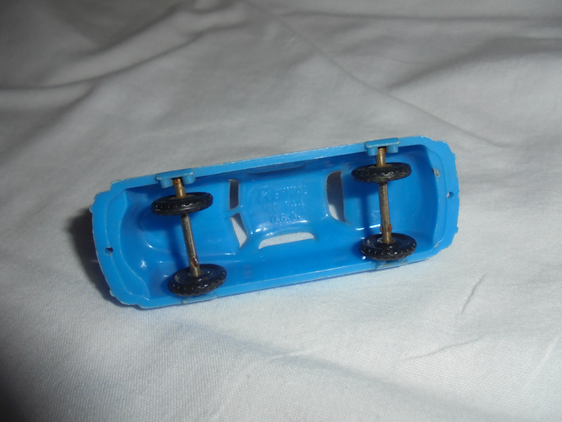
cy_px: 211
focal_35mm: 26
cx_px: 281
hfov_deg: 67.3
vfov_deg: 53.1
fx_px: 422
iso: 160
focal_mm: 4.6
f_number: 11.5
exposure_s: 1/30
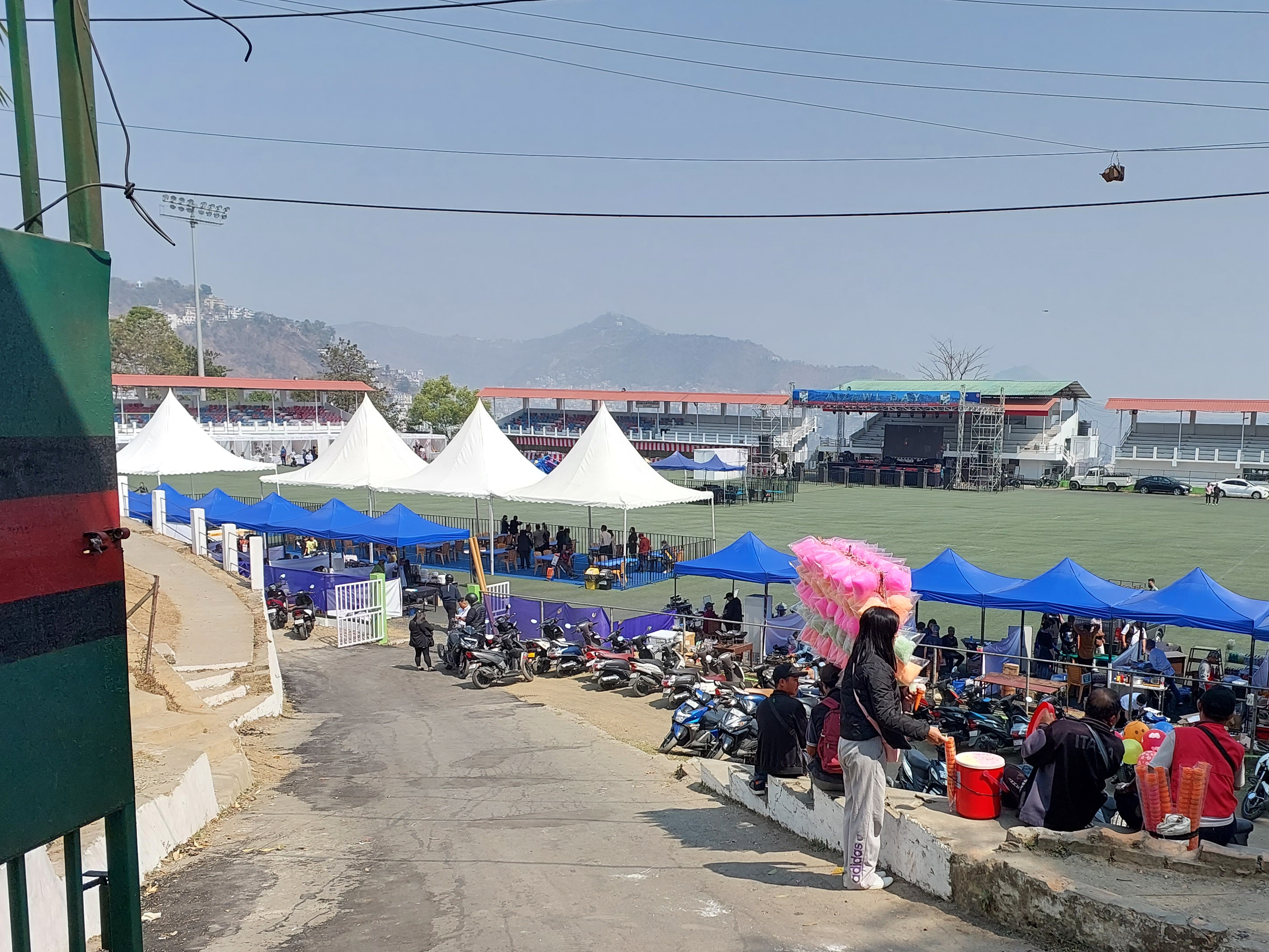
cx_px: 810
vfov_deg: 43.9
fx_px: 1173
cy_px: 584
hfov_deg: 56.0
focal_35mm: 32
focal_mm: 5.06
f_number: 1.8
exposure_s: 1/848
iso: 25
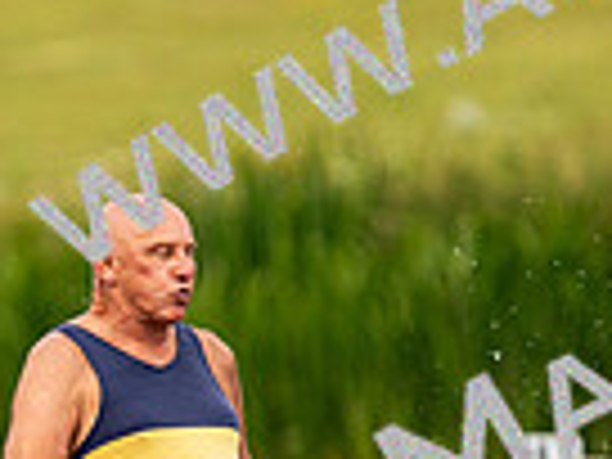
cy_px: 340
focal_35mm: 2458
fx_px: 43457
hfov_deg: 0.8
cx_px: -297
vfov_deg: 0.6
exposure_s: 1/2000
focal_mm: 600
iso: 400
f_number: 6.3
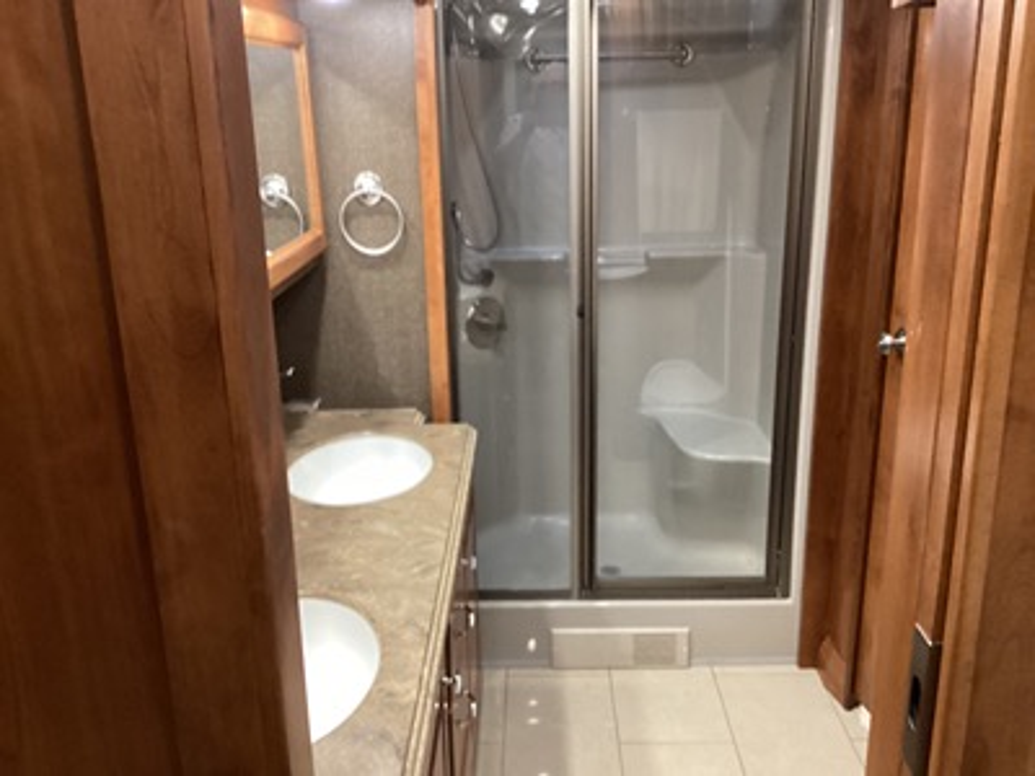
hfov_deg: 58.4
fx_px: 927
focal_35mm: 31
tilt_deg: -17.6
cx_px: 518
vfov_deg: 45.4
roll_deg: +0.9
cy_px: 388
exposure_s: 1/40
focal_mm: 3.3
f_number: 2.4
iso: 400
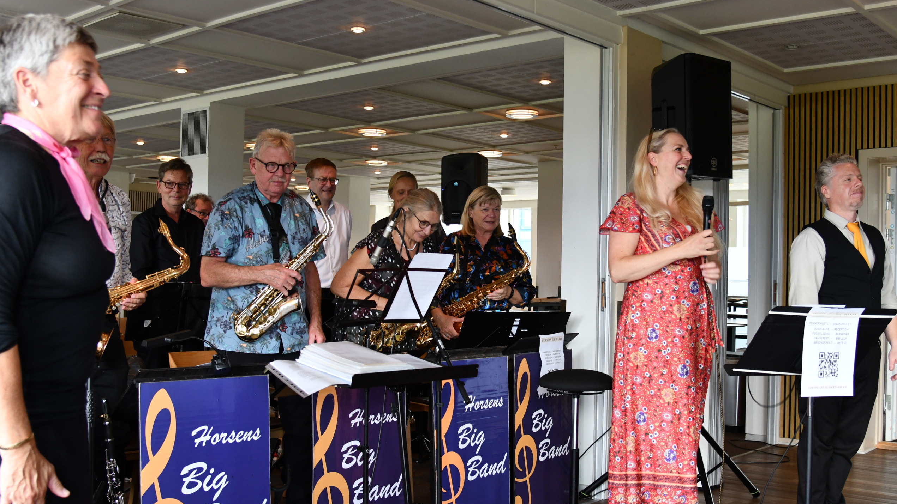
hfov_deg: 52.8
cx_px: 446
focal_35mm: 38
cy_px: 268
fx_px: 904
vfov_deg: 31.2
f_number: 4
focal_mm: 24
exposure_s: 1/160
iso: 800
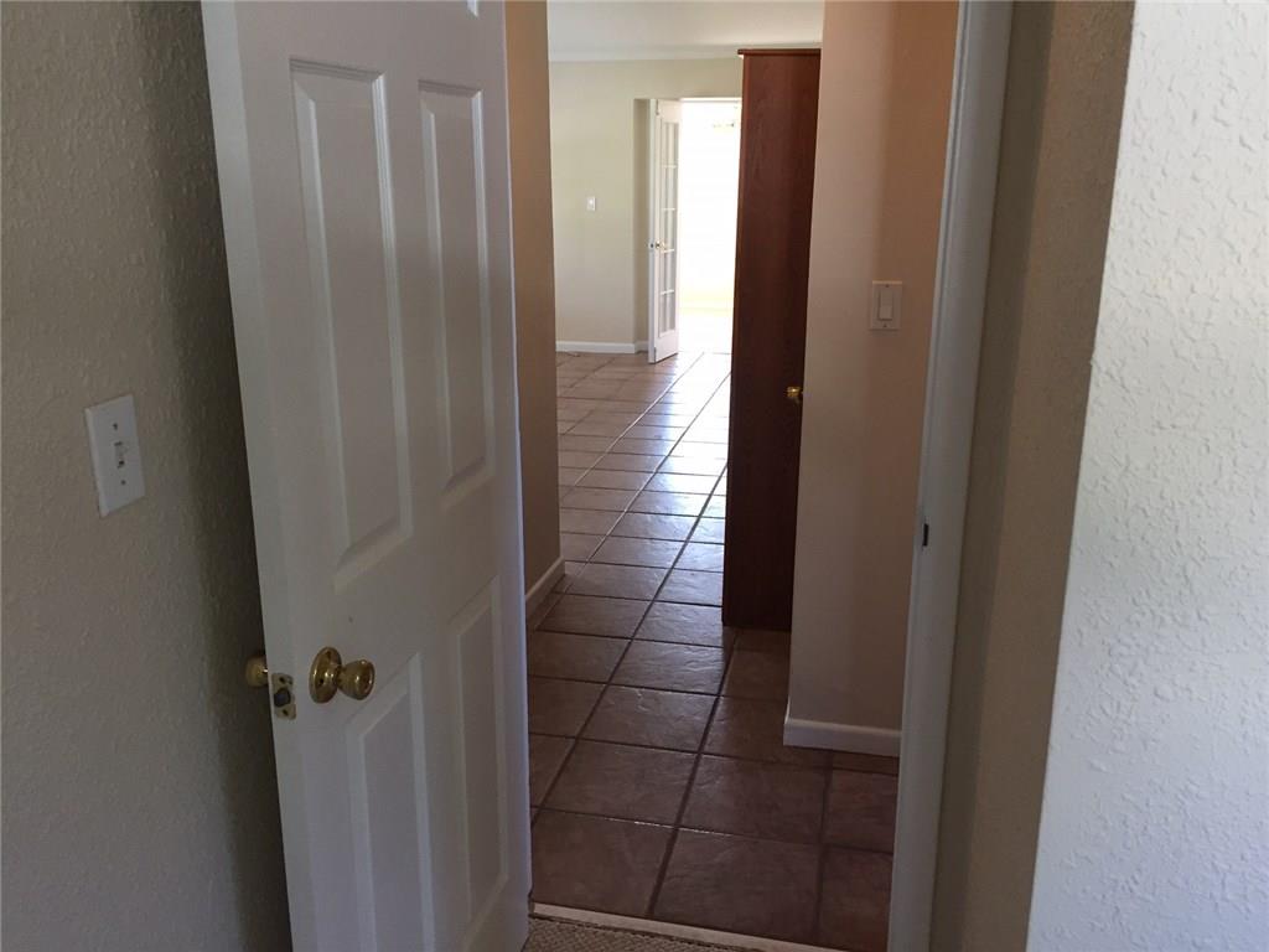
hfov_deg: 61.7
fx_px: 1063
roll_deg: -3.0
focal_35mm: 29
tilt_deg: -16.3
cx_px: 634
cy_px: 476
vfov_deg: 48.2
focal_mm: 4.15
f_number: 2.2
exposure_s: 1/30
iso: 50
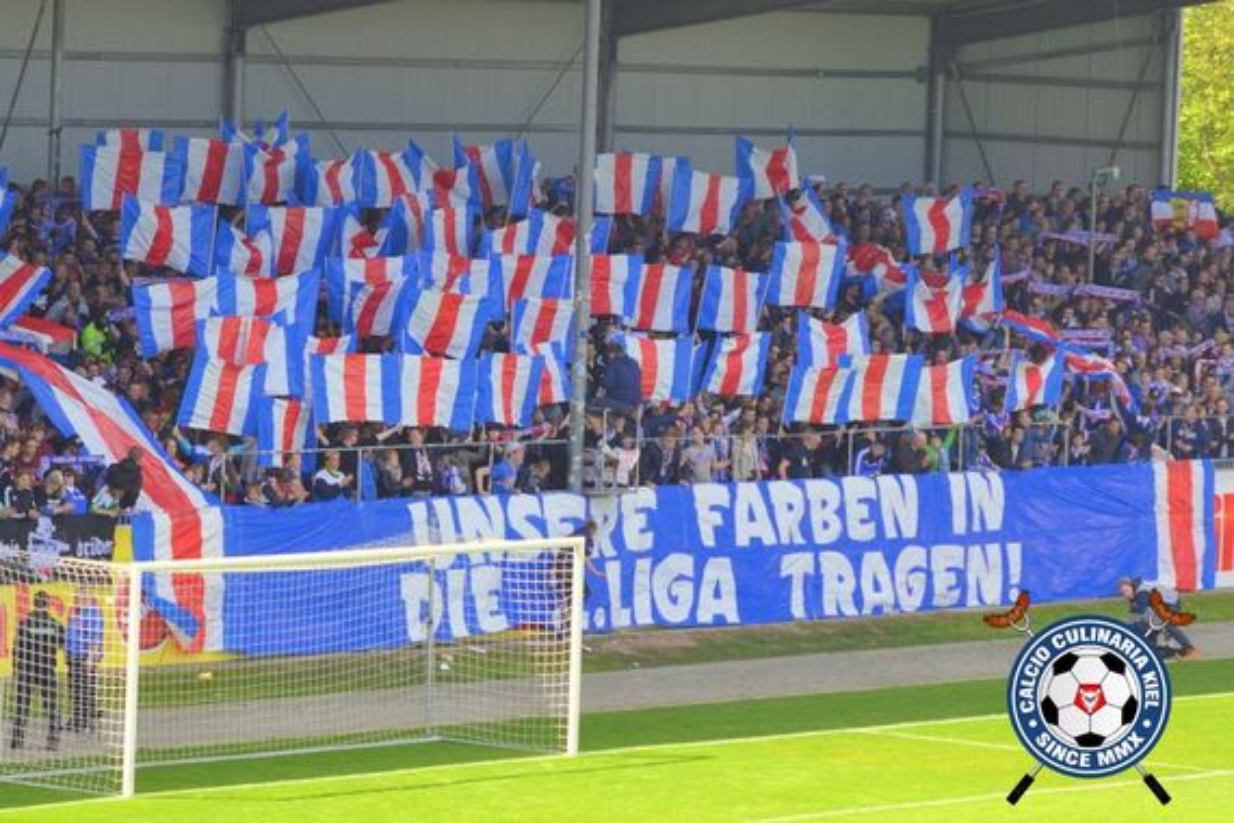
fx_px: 5141
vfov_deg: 9.1
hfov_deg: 13.7
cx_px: 617
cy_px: 412
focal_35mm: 150
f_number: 4.5
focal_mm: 100
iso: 400
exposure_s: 1/1250
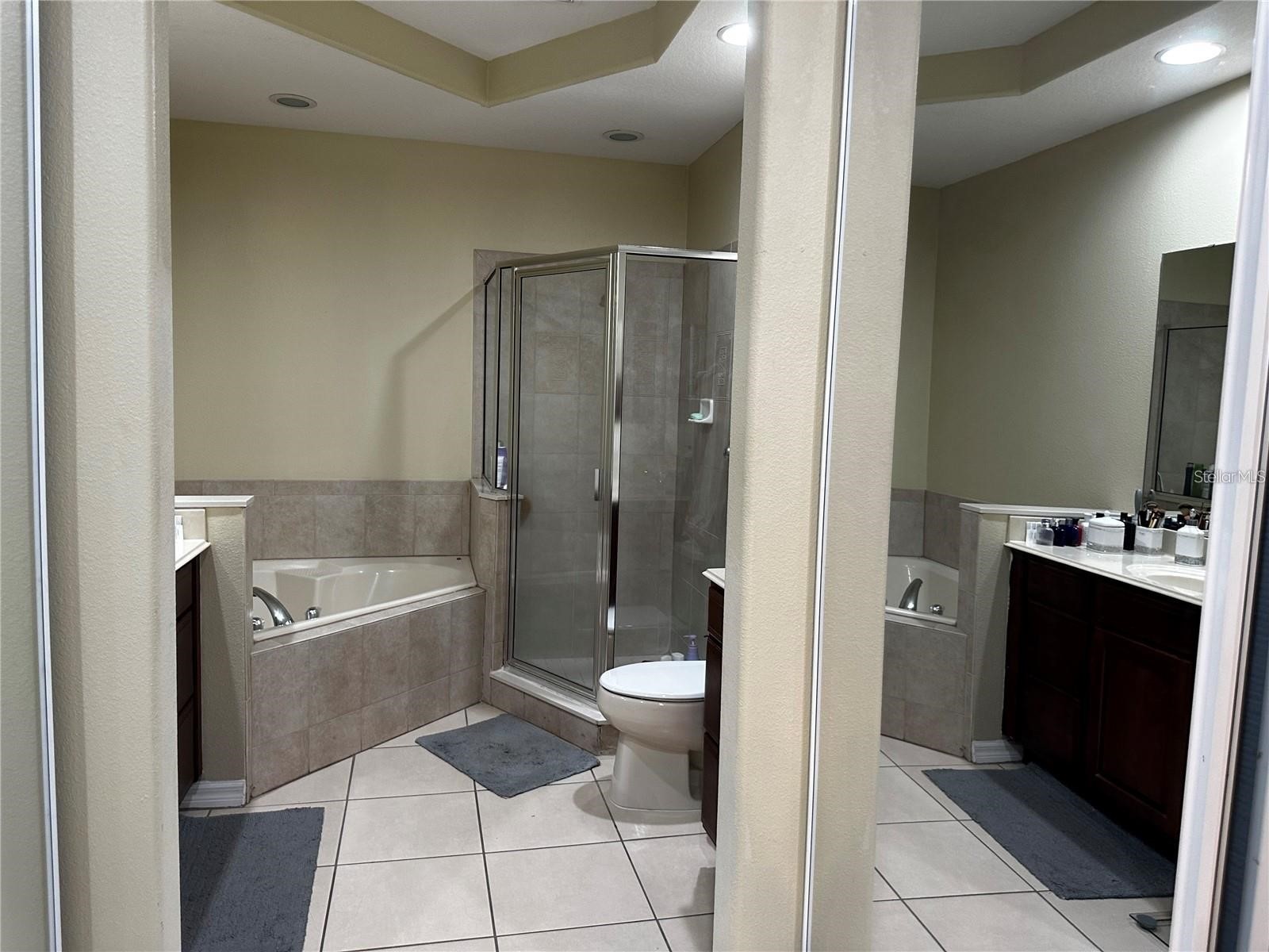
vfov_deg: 56.8
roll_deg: -2.5
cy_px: 476
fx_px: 880
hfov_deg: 71.6
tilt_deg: -4.6
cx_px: 634
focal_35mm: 24
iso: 200
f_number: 1.78
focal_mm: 6.86
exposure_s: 1/60
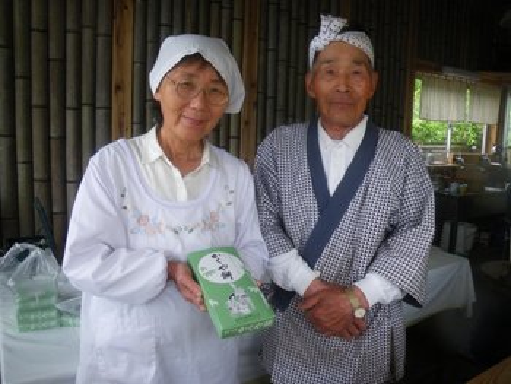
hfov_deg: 63.4
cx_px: 256
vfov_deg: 49.8
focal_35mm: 28
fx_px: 414
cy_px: 192
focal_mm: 5
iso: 200
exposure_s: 1/50
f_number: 3.5
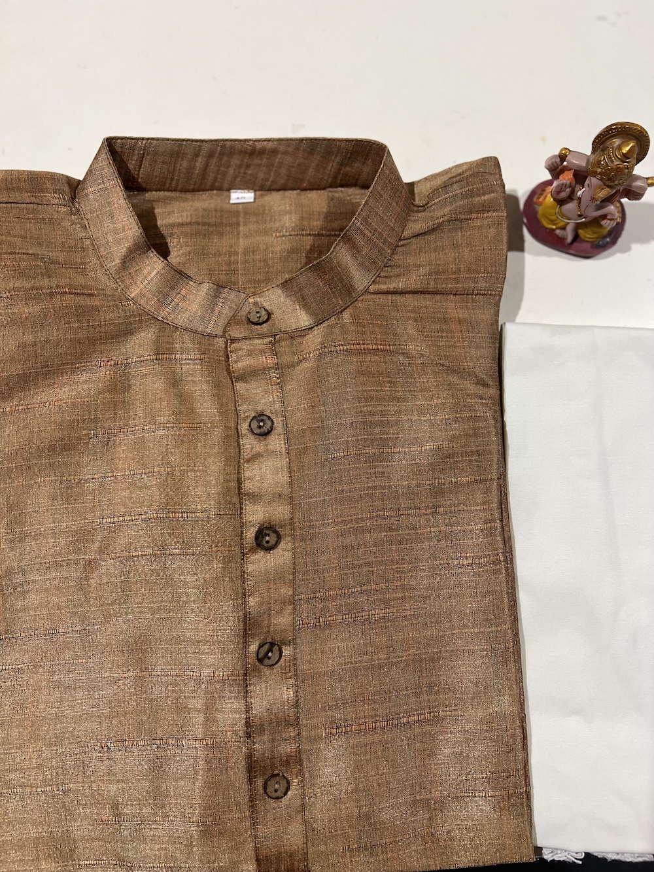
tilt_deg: -82.8
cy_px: 436
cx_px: 327
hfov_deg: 53.1
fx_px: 655
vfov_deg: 67.3
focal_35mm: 26
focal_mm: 5.7
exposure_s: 1/50
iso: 200
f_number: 1.5
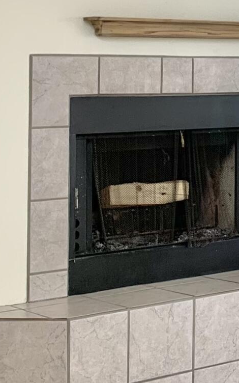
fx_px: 1146
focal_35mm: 110
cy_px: 72
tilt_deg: -0.7
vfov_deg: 18.7
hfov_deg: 10.8
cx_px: 487
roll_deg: +0.4
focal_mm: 4.25
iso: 40
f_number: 1.8
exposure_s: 1/120
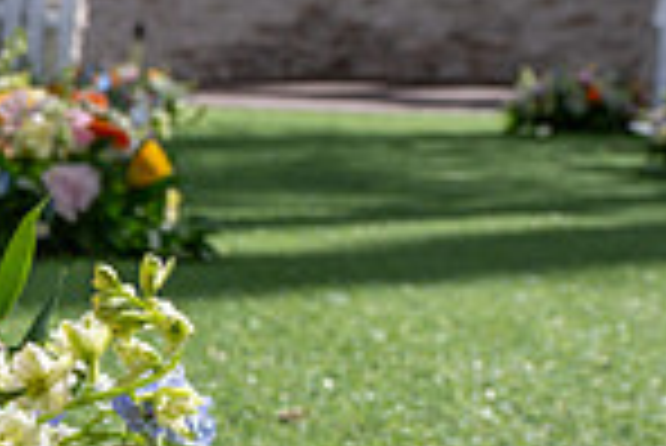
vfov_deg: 14.4
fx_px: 1741
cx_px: -360
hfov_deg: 18.8
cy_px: 428
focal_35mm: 94
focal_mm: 24
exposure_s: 1/250
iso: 100
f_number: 8
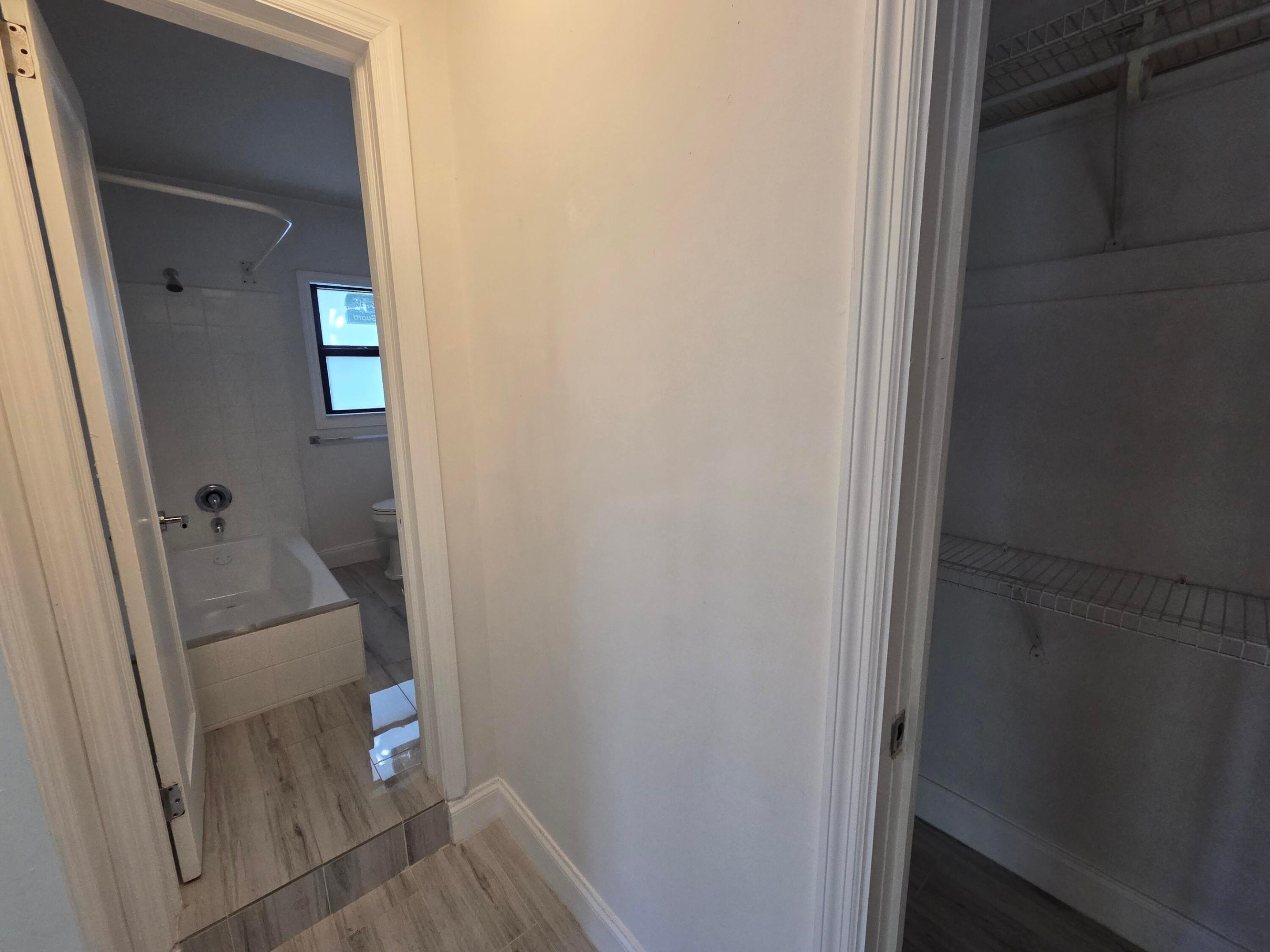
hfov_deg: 106.2
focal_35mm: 13
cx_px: 635
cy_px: 476
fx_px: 477
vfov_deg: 89.9
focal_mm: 2.2
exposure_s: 1/120
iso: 250
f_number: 2.2
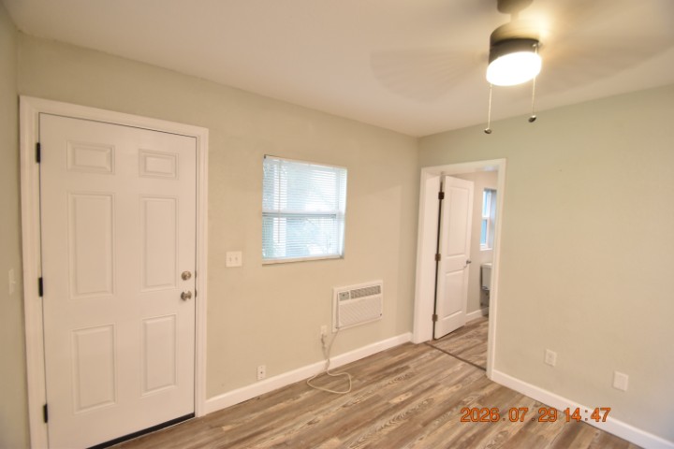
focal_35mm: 15
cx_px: 337
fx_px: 281
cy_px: 224
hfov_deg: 100.4
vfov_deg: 77.3
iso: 800
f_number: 3.5
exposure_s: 1/15
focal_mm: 10
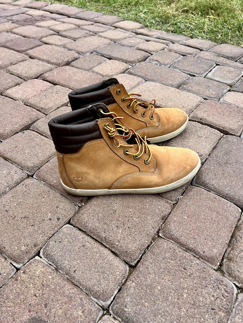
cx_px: 122
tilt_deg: -44.5
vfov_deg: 67.3
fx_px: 243
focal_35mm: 26
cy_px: 162
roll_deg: +0.6
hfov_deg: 53.1
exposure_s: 1/1377
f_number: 1.5
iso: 50
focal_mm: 5.7
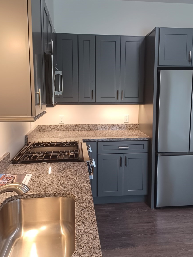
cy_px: 124
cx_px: 105
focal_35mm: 33
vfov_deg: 55.3
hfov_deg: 42.9
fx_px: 245
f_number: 1.8
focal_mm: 4.6
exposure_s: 1/40
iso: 250
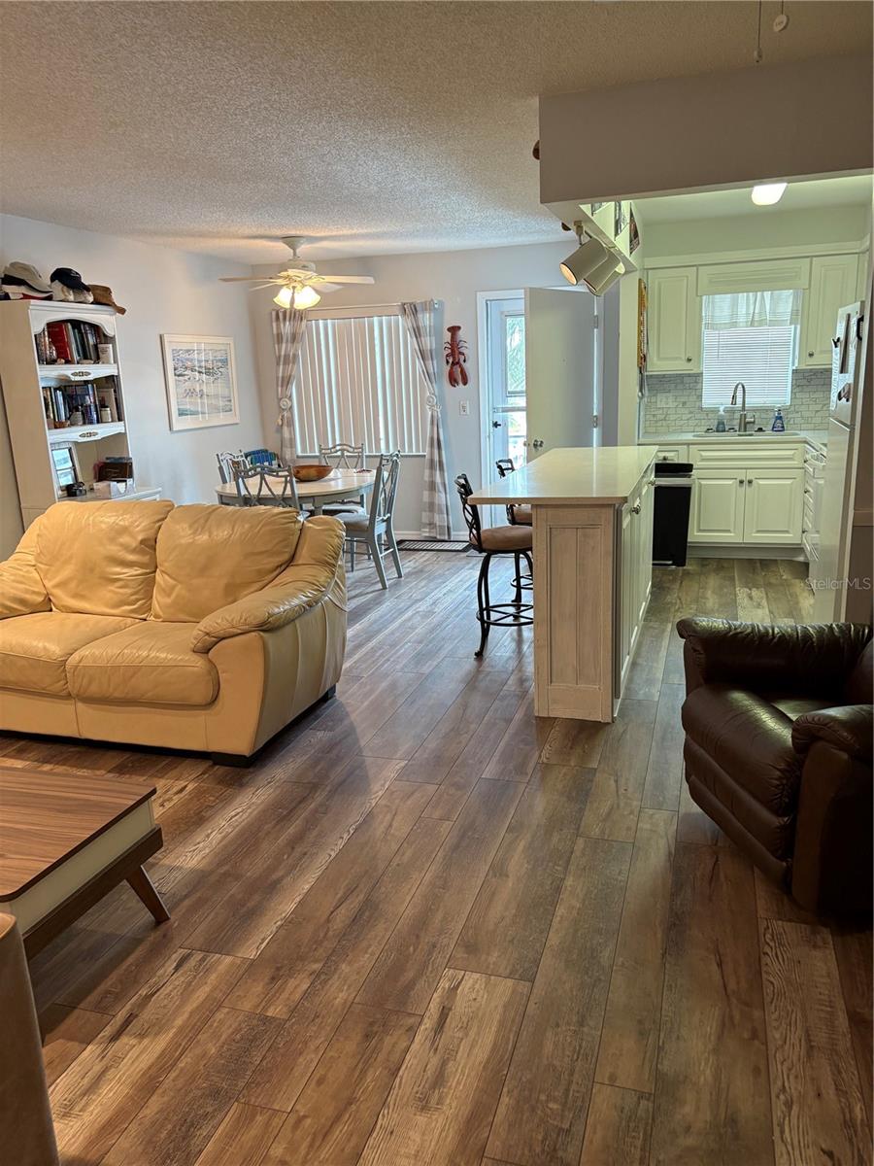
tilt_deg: -11.9
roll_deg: +2.9
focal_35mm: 26
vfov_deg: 67.3
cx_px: 437
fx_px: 875
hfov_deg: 53.1
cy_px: 583
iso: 160
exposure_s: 1/60
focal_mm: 5.96
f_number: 1.6
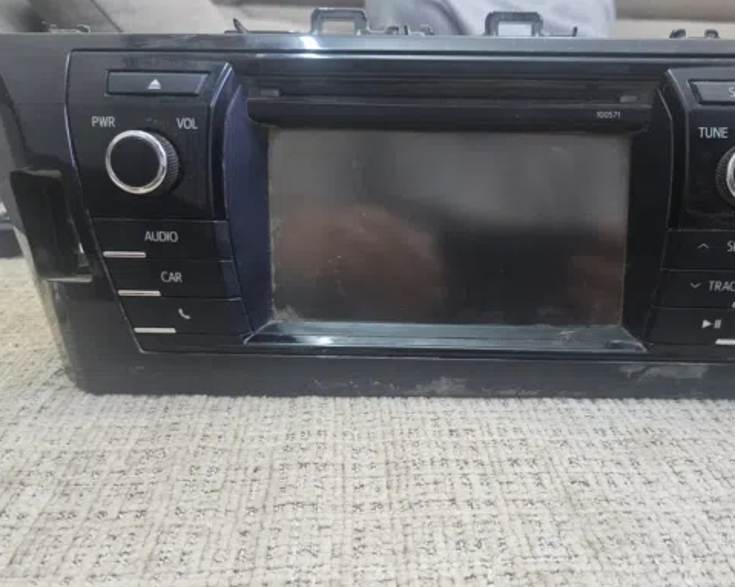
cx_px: 463
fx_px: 652
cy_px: 354
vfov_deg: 48.2
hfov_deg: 58.0
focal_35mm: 30
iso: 400
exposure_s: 1/51
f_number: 1.8
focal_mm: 5.4
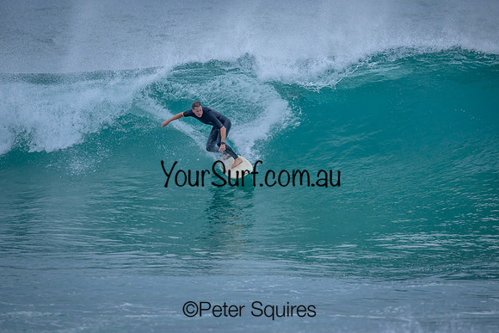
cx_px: 243
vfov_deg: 1.4
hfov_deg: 2.2
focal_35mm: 956
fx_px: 13258
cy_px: 134
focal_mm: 800
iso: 1100
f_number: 6.3
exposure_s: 1/2000
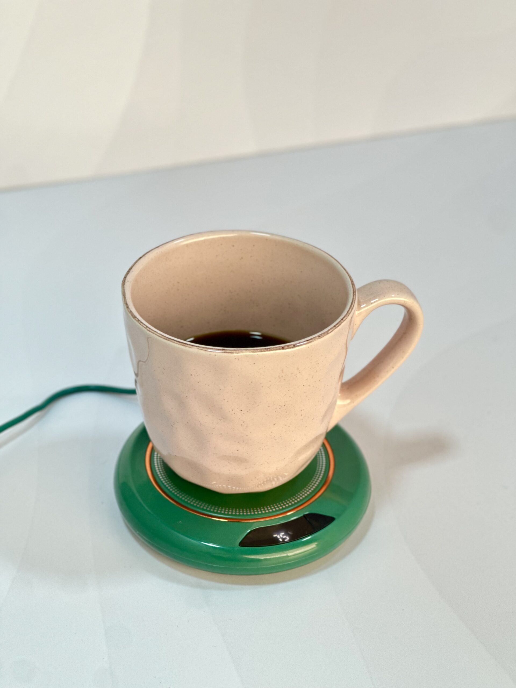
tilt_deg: -34.0
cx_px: 258
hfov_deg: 19.1
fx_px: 1530
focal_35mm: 77
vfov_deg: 25.3
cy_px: 344
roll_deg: -1.8
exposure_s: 1/40
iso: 160
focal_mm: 9
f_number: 2.8
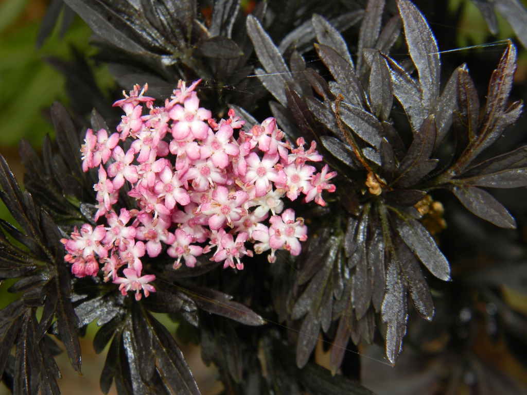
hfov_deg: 23.6
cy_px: 198
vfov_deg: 17.8
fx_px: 1264
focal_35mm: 83
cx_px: 264
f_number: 9
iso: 80
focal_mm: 15.1
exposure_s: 1/51.3
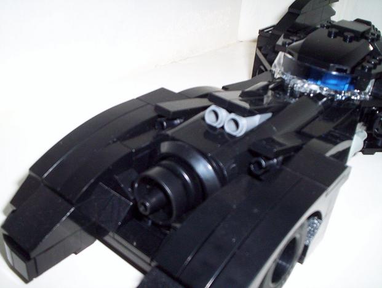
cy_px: 144
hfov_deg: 48.9
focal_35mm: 38
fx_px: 420
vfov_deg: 37.9
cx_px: 191
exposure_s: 1/60
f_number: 4.5
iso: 140
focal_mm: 4.99
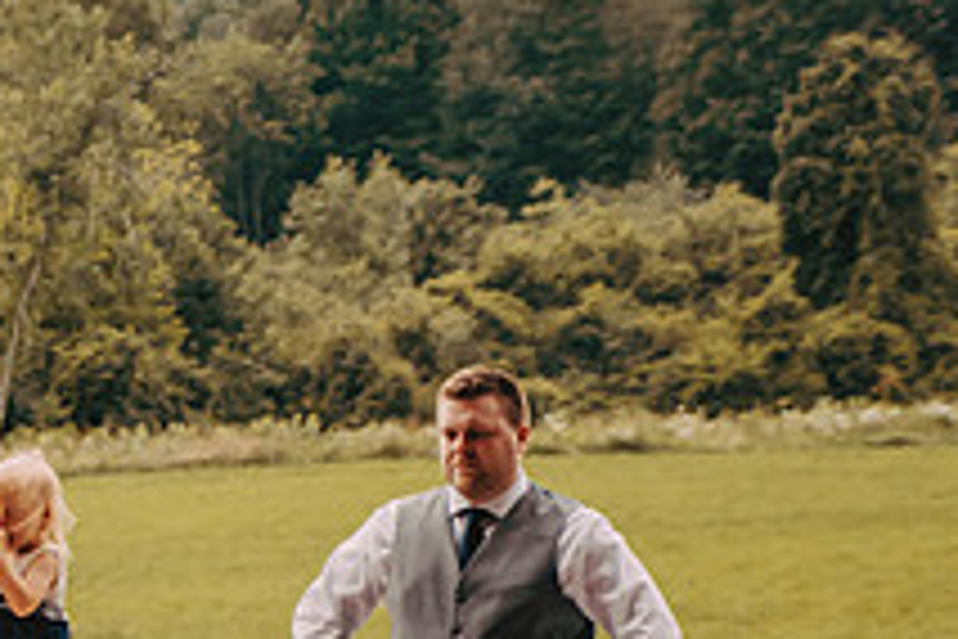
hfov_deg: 10.0
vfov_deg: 6.7
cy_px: 650
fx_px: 5428
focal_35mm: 204
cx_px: -54
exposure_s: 1/1250
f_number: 2.8
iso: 400
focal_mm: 75
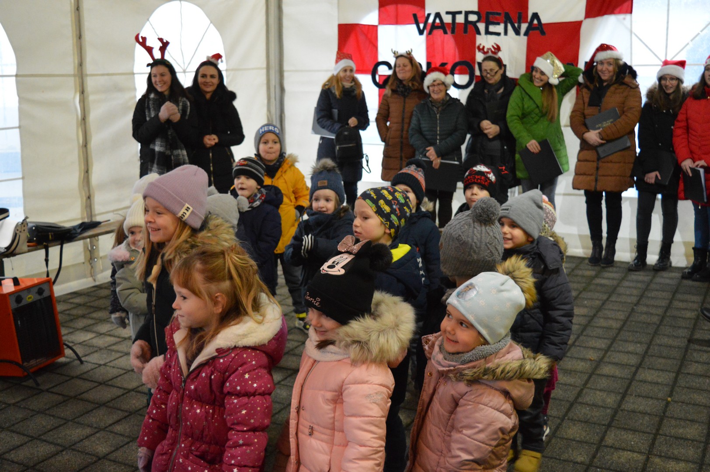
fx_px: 798
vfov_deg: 33.0
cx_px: 355
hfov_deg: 48.0
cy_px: 236
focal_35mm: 40
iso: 3200
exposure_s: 1/100
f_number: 4
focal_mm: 27
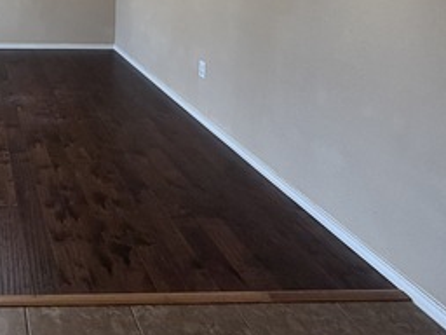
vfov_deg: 35.0
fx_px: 451
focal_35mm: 35
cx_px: -10
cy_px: -33
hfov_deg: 44.0
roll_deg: -0.5
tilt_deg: -4.8
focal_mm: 2.22
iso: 160
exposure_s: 1/60
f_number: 2.2
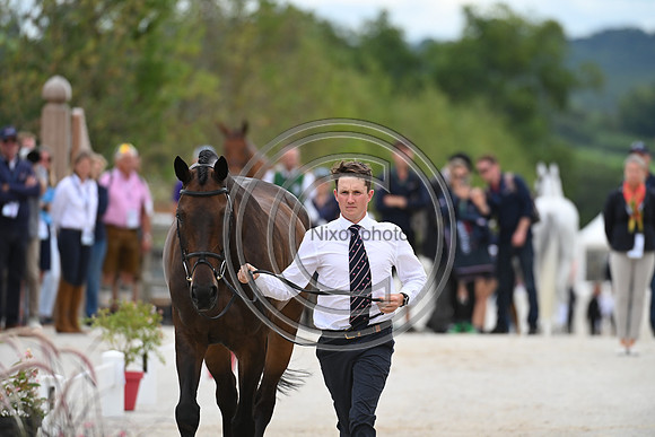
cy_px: 218
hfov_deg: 5.2
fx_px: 7279
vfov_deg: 3.4
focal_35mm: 400
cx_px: 328
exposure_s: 1/1600
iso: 640
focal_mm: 400
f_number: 5.6
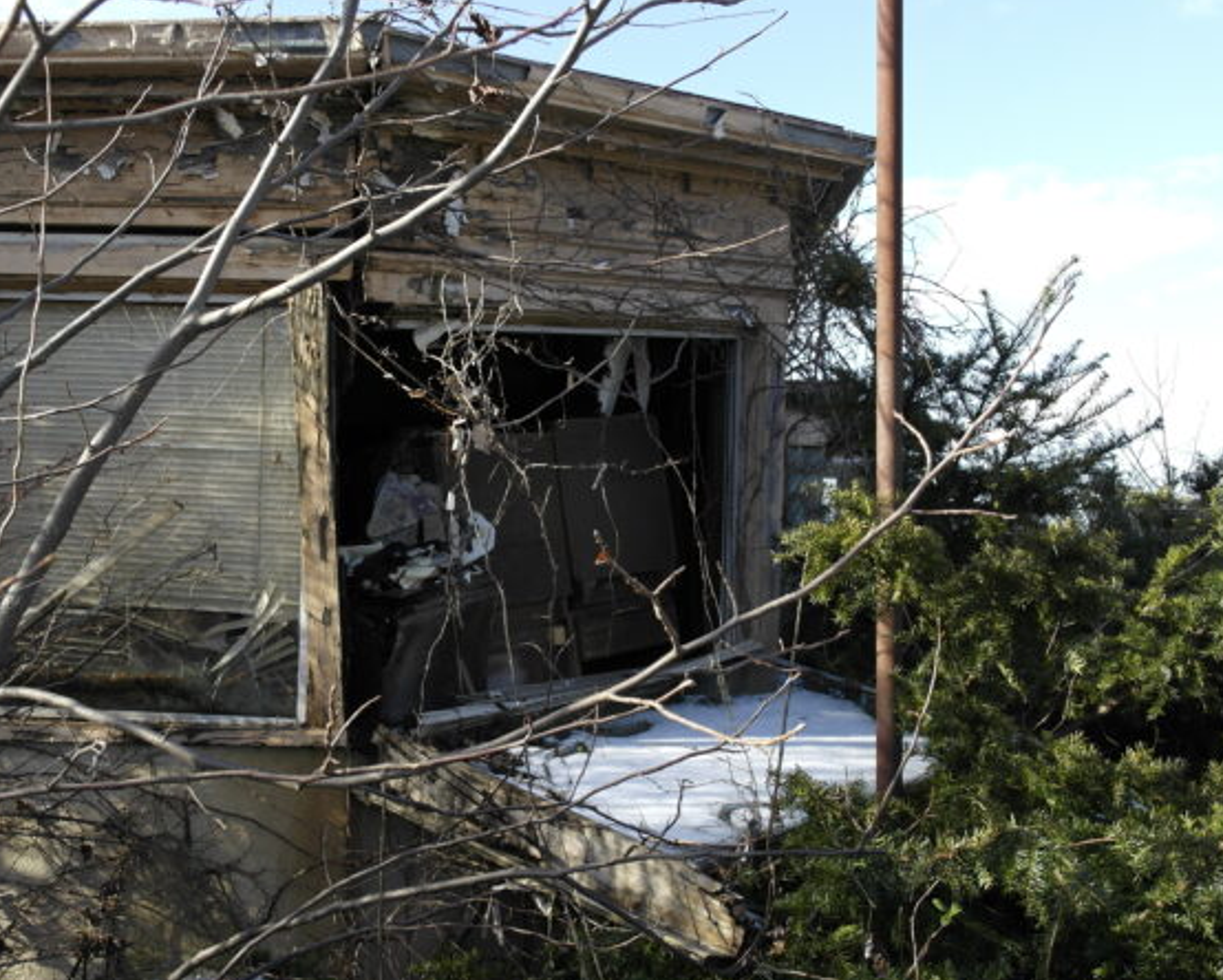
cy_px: 501
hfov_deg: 46.5
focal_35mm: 39
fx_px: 1413
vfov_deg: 38.3
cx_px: 470
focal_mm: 20
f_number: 5
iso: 100
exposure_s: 1/160
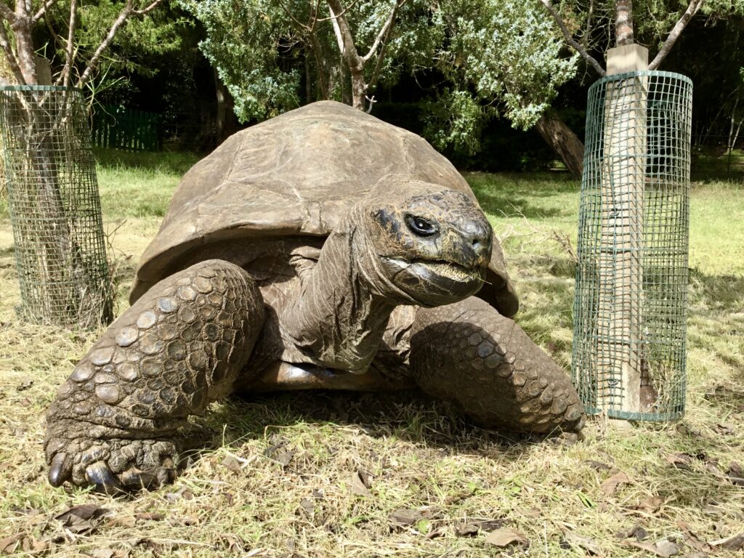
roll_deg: -3.2
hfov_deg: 58.4
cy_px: 279
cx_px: 372
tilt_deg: -5.6
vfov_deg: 45.4
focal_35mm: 31
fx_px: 666
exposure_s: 1/652
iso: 25
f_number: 2.4
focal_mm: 3.3
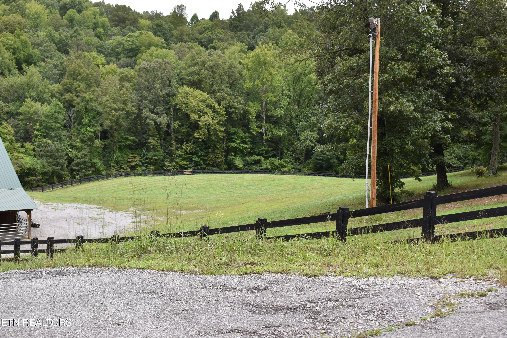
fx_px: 634
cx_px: 254
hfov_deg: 43.6
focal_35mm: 45
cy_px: 169
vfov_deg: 29.9
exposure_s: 1/250
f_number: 6.3
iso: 200
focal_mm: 30
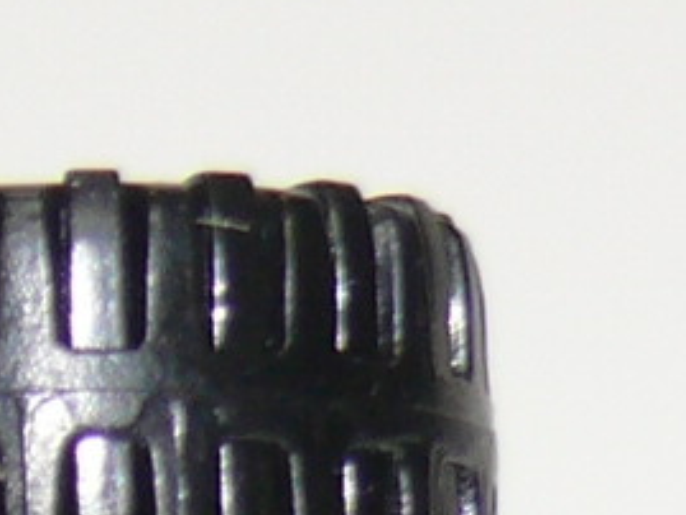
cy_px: 1129
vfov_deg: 2.2
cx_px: -1025
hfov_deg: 2.9
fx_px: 13184
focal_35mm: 665
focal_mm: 14.2
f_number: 4
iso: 100
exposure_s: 1/30
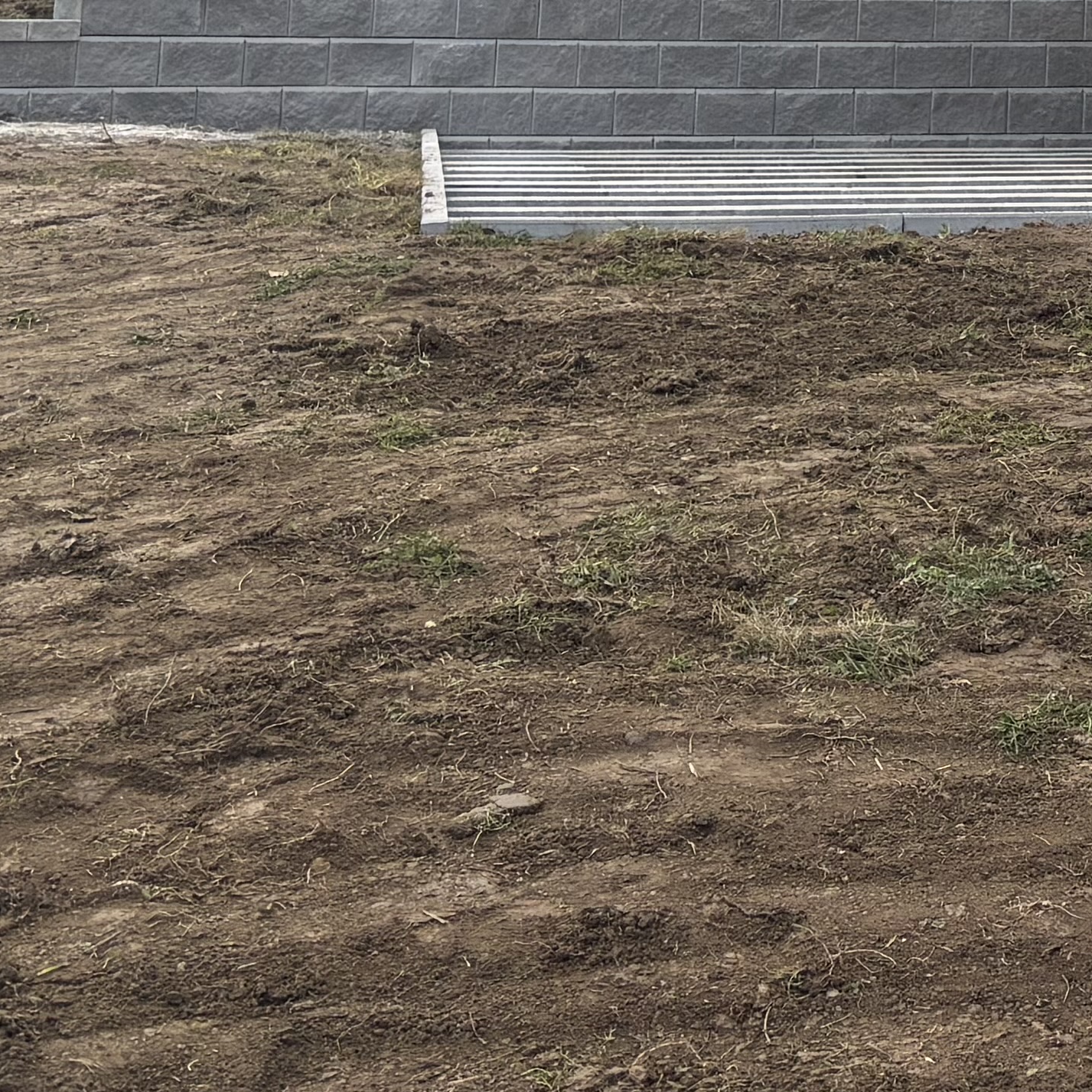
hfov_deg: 17.4
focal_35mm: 92
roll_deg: -0.4
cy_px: -540
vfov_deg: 17.1
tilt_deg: +9.8
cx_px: 1535
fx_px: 3284
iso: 50
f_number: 1.6
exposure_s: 1/2105
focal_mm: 5.96
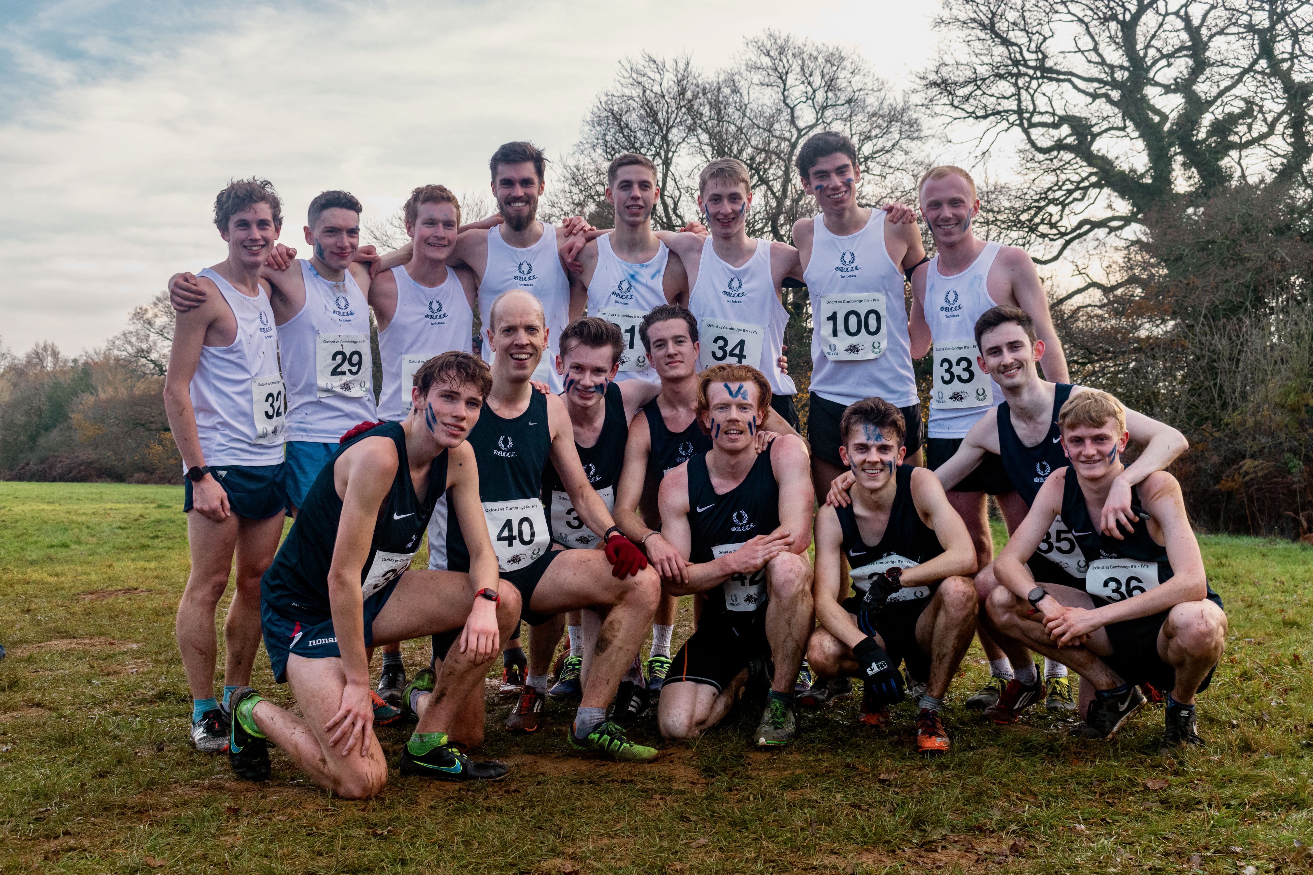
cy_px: 438
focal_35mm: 42
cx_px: 656
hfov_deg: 46.4
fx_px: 1532
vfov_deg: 31.9
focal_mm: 28
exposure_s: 1/250
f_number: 8
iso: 360
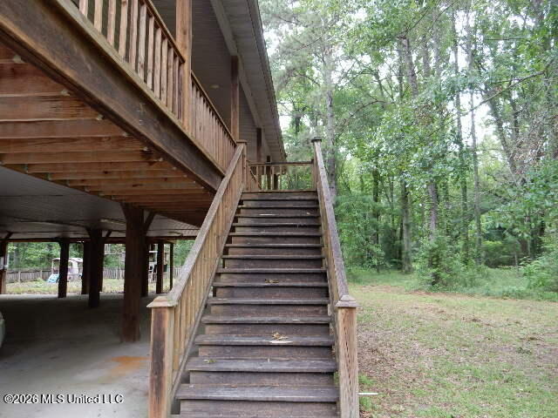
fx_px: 403
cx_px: 279
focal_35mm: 25
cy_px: 209
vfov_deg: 54.9
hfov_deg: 69.4
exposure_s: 1/30
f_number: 3.7
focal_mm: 4.5
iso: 125
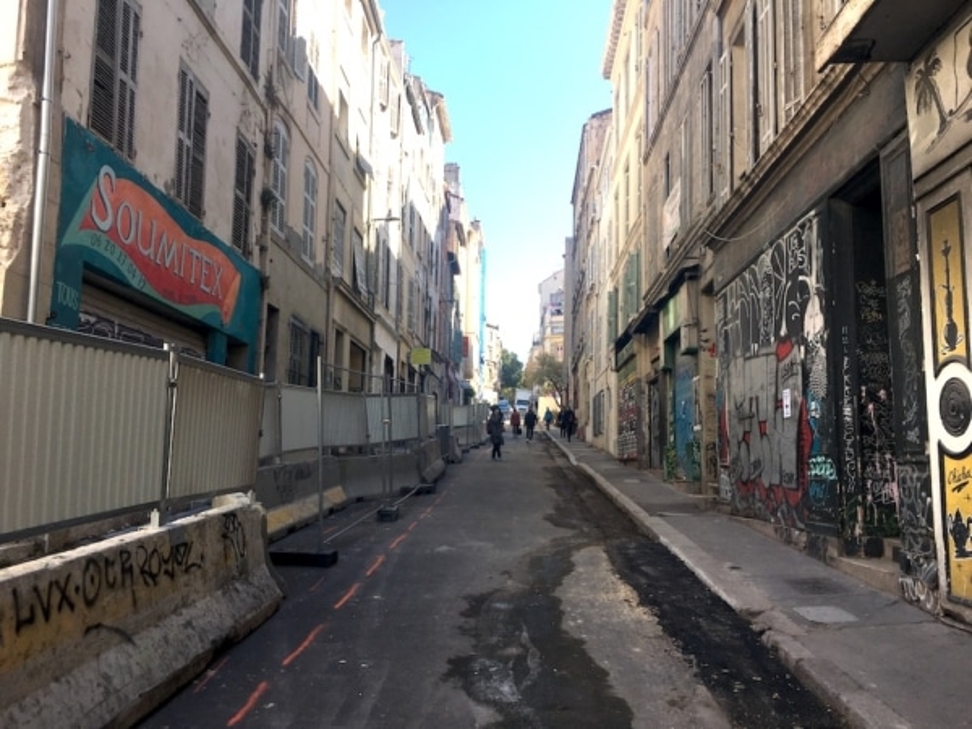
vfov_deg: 48.2
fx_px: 814
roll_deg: -1.5
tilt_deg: +8.1
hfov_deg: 61.7
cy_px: 364
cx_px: 486
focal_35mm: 29
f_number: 2.2
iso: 25
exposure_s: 1/610
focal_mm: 4.15
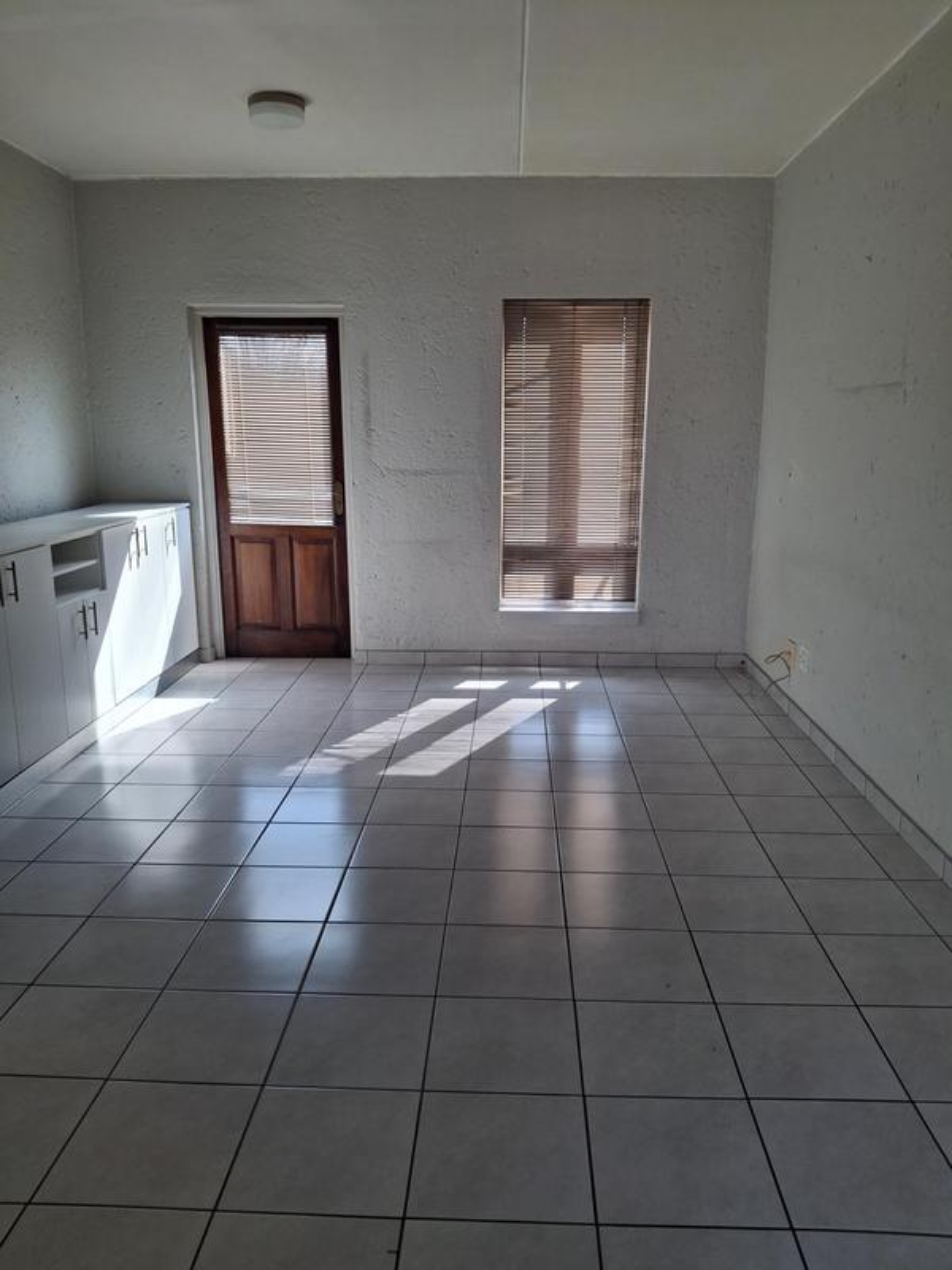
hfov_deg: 54.9
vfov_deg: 69.4
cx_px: 476
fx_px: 917
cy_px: 635
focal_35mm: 25
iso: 32
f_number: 1.8
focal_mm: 4.69
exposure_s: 1/255
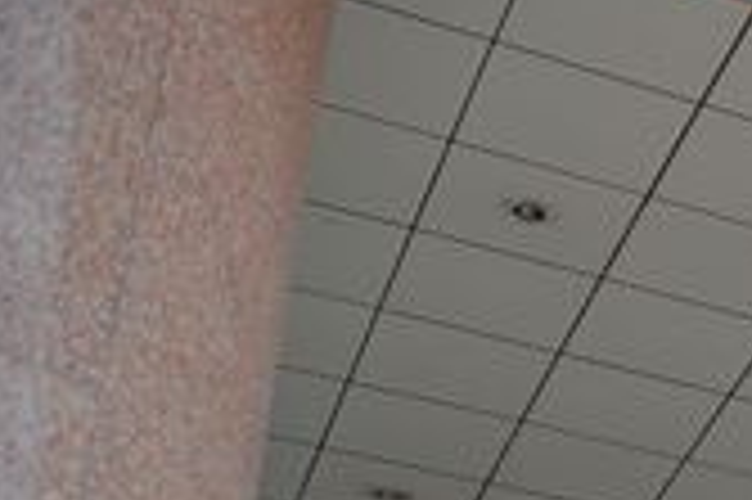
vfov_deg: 10.0
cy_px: 930
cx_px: 1977
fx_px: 2692
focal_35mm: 129
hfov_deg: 11.8
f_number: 4
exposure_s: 1/800
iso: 200
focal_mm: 24
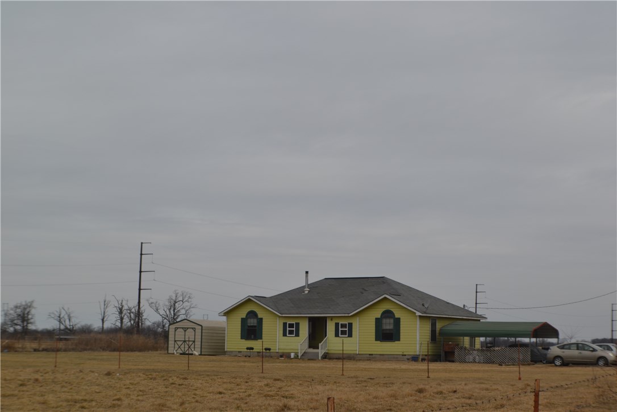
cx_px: 308
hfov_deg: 24.6
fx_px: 1414
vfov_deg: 16.6
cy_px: 206
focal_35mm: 82
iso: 100
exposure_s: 1/250
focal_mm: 55
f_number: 8
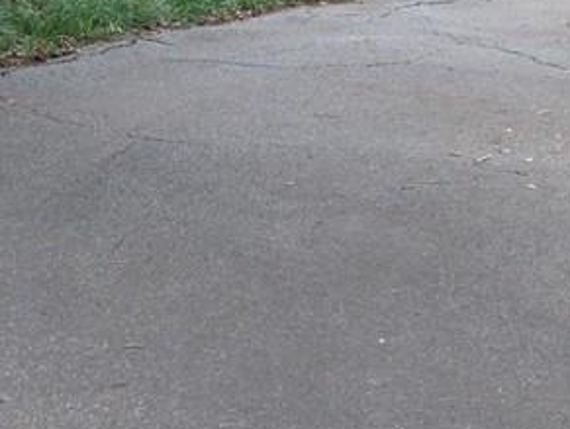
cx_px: 658
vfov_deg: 11.3
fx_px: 2028
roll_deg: +0.7
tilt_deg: +2.1
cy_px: -311
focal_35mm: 123
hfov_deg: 15.5
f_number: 2.4
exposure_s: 1/120
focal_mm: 4.28
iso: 50
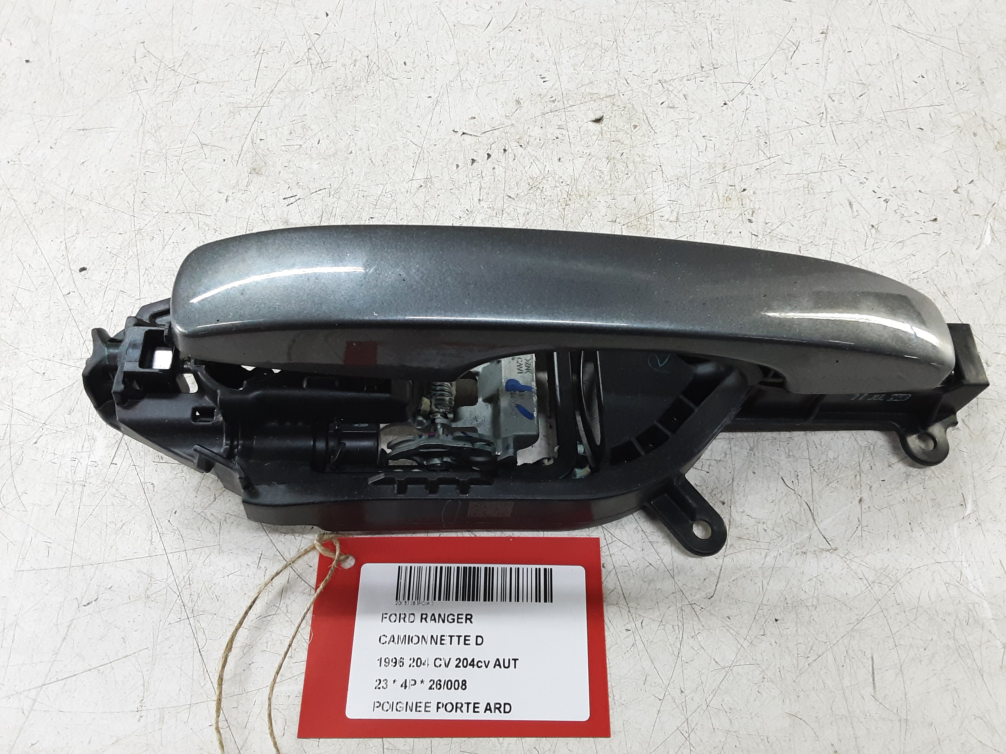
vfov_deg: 51.4
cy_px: 377
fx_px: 785
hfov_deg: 65.3
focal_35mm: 27
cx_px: 503
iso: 160
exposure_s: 1/50
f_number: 1.9
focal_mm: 2.91
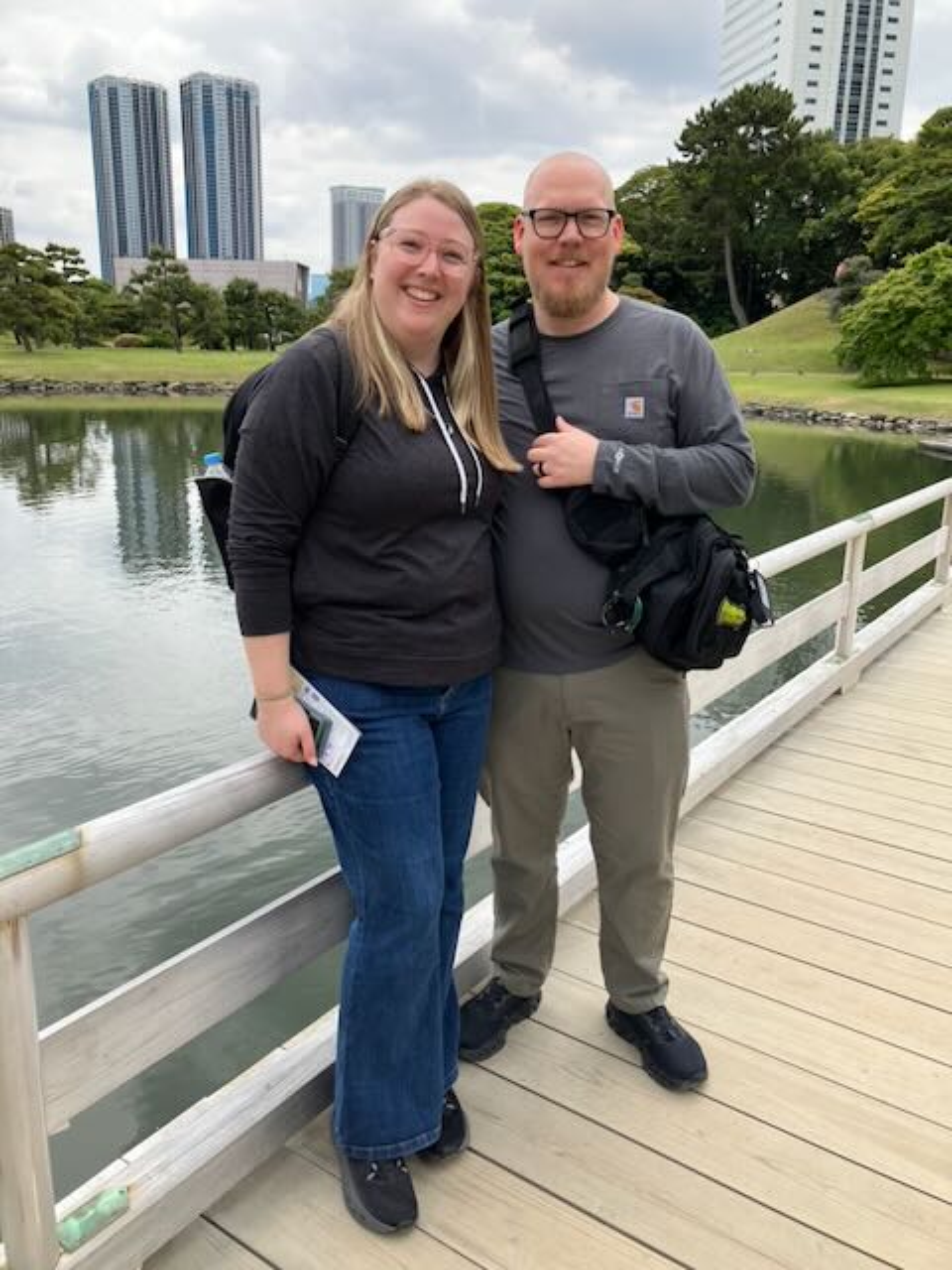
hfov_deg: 49.7
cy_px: 635
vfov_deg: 63.4
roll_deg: -1.9
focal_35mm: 28
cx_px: 476
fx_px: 1027
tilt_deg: -14.0
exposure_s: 1/783
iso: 32
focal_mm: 3.99
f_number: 1.8
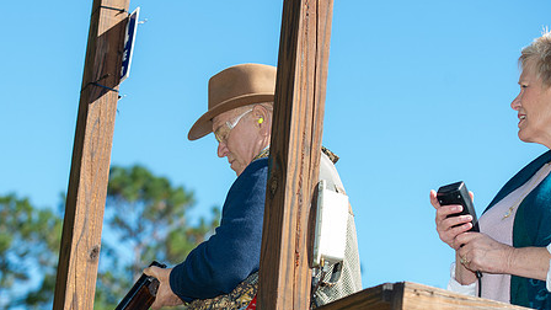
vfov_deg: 8.8
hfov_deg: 15.6
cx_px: 189
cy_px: 258
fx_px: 2002
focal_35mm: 137
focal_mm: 85
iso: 125
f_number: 4.5
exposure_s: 1/200
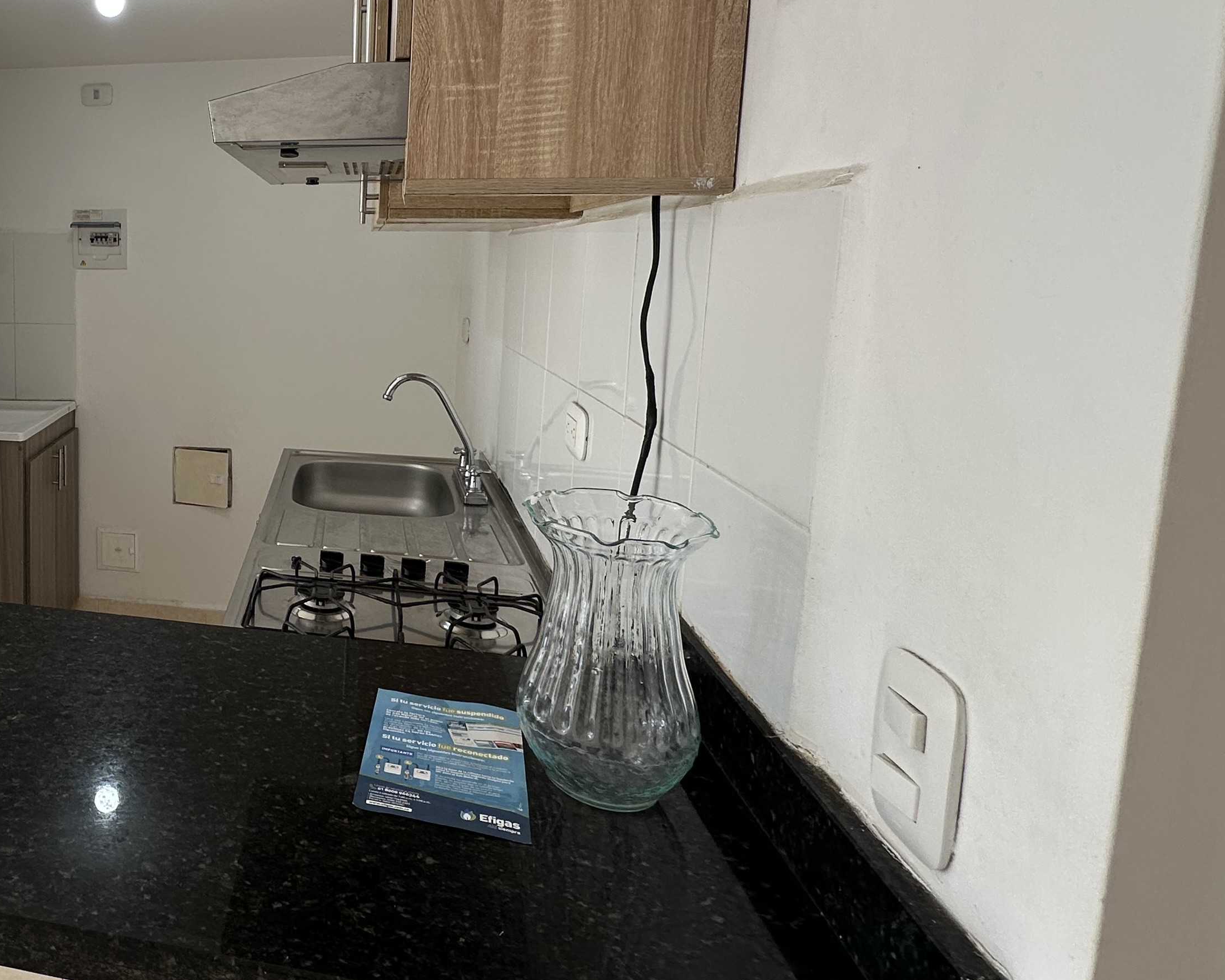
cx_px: 145
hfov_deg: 59.1
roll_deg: -0.3
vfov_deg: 56.0
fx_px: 906
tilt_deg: -7.0
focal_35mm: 25
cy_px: 360
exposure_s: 1/99
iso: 50
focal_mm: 2.22
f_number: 2.2
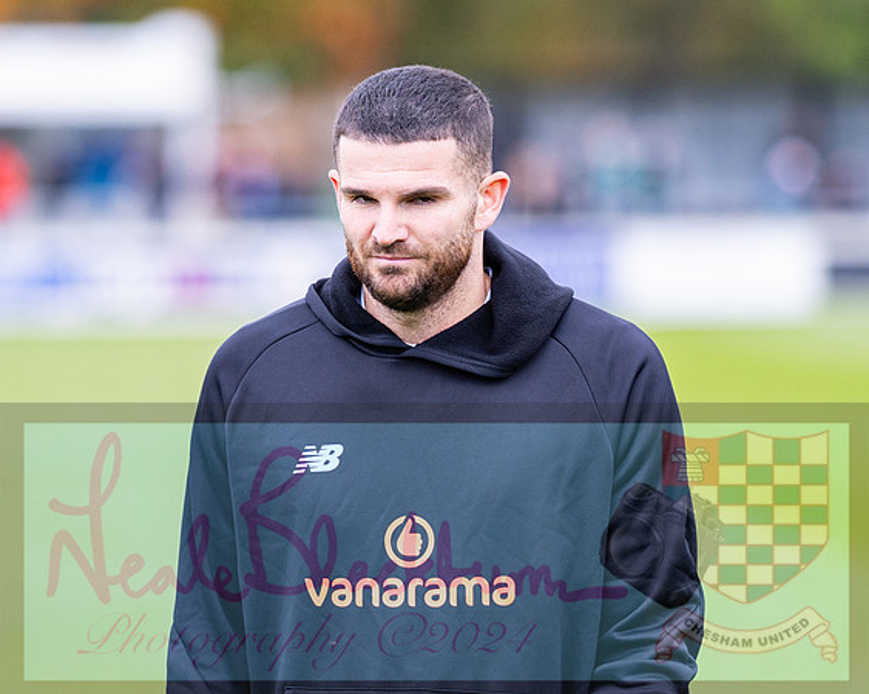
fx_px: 7537
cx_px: 350
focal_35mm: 293
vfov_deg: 5.3
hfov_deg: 6.6
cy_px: 316
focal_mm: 135
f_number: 2
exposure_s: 1/2000
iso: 500
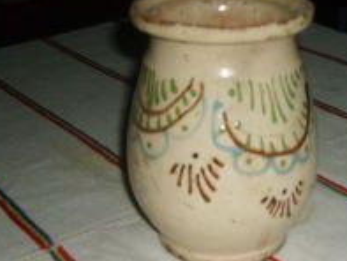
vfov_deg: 20.6
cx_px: 247
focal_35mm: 71
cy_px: 187
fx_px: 712
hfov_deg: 27.1
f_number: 2.8
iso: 100
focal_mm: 5.8
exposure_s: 1/45
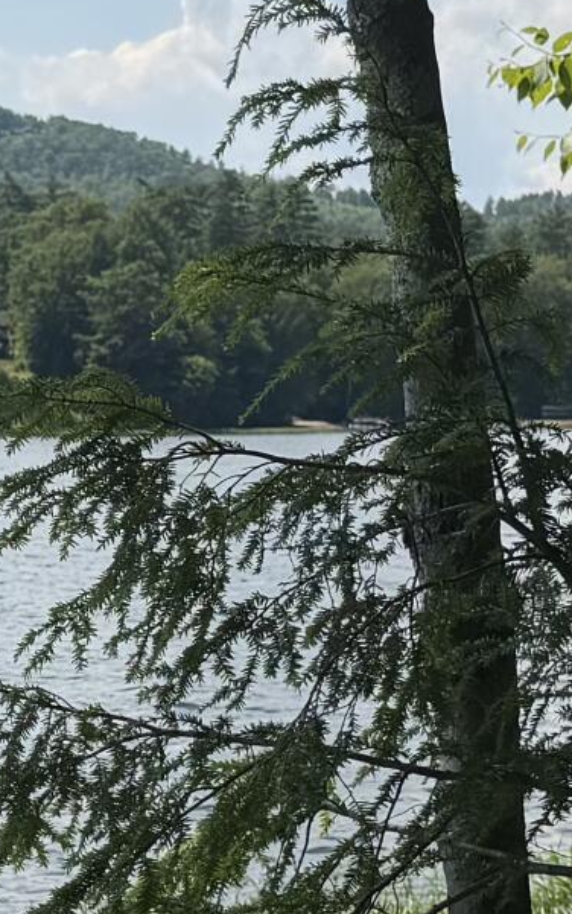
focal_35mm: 127
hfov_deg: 10.2
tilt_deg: -3.6
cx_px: -88
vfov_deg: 16.4
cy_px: 595
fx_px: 3165
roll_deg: +0.8
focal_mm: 6.76
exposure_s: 1/5714
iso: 80
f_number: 1.78
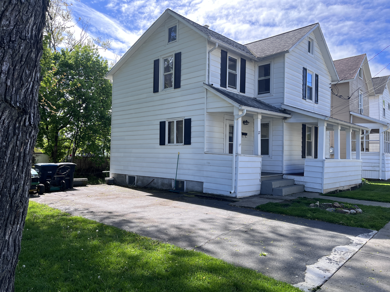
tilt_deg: +2.4
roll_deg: -1.2
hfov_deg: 67.3
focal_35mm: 26
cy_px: 146
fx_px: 293
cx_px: 195
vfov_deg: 53.1
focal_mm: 5.1
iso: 50
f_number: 1.6
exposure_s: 1/1252
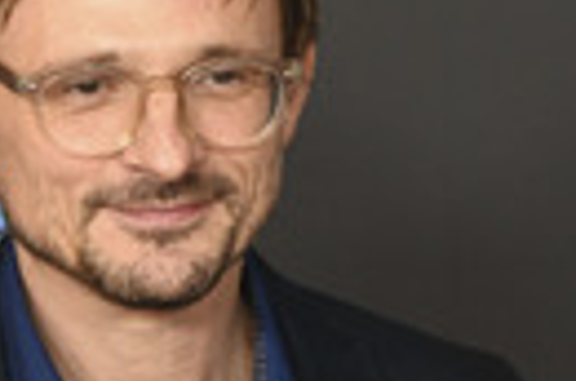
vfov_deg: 4.0
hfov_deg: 6.1
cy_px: 403
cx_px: 450
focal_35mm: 341
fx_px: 5443
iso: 1000
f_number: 6.3
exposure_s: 1/160
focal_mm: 98
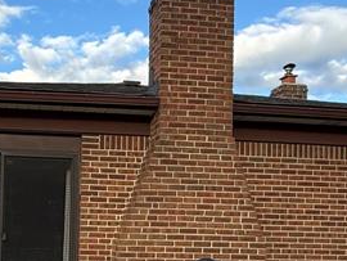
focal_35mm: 53
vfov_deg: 27.1
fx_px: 532
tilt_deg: +3.2
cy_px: 206
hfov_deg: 35.1
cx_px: 73
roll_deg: -1.4
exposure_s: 1/518
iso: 50
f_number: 2.2
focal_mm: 2.22
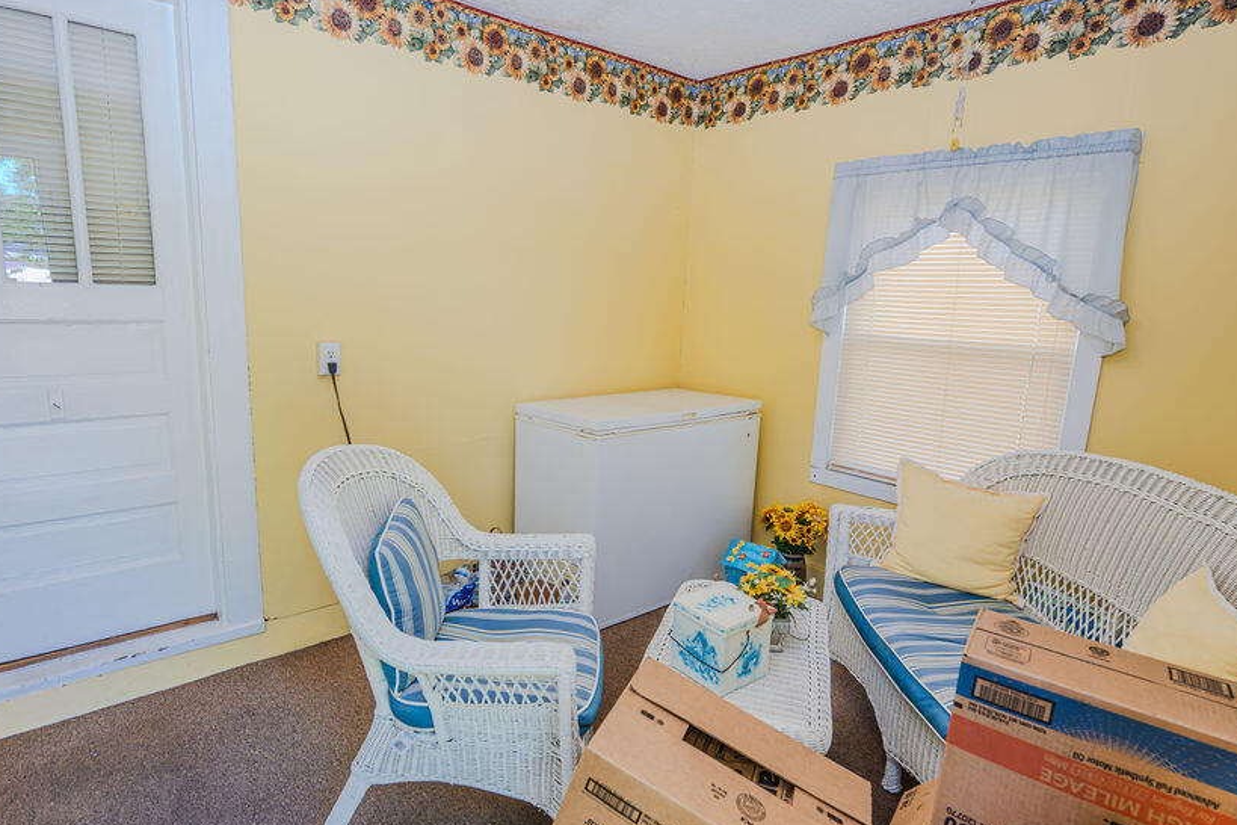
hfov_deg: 83.9
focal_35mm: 20
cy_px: 430
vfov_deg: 61.9
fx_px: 687
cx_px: 583
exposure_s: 1/200
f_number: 4
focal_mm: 16
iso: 1000
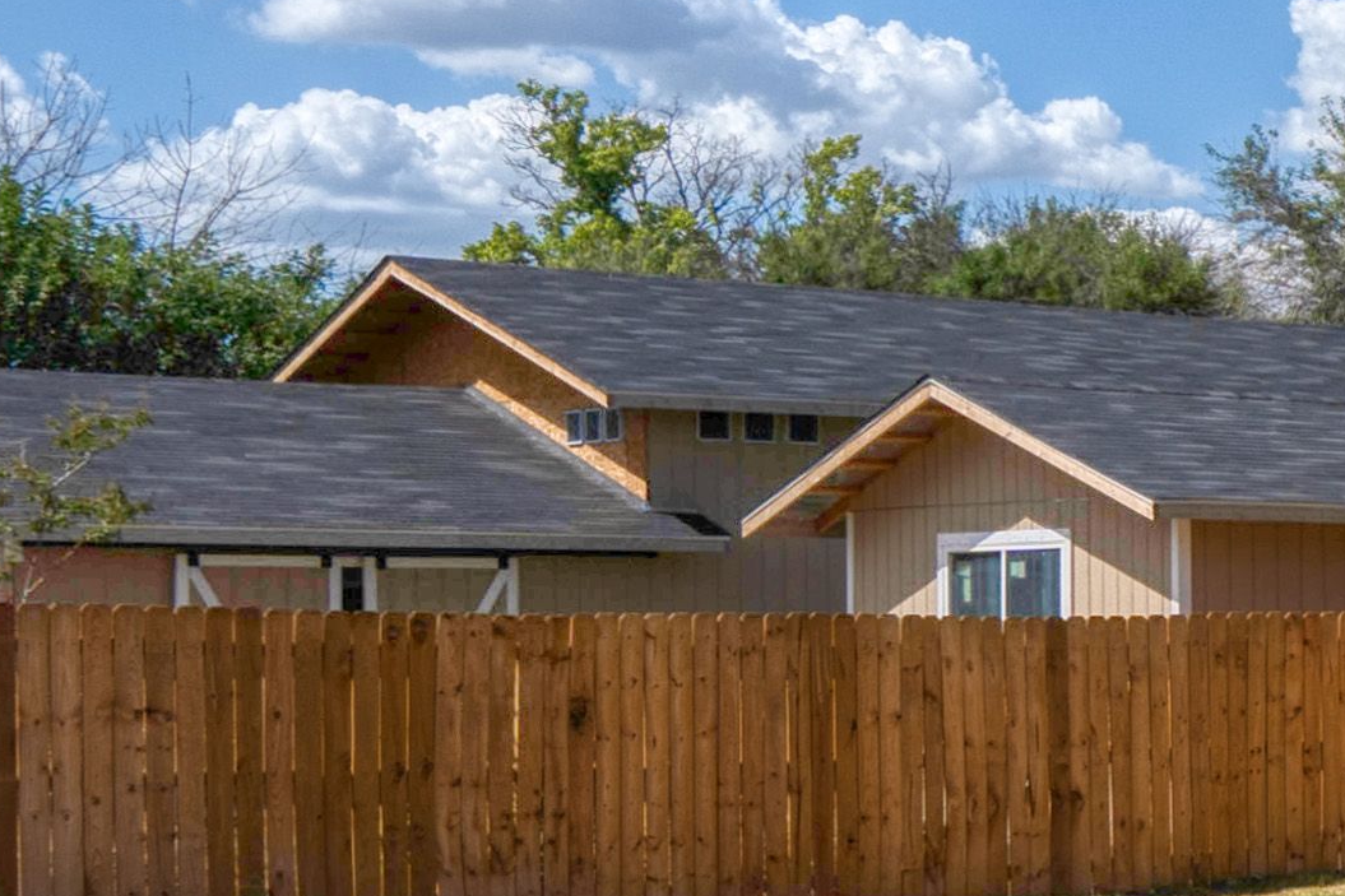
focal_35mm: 91
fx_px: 3399
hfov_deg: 17.7
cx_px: 2462
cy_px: 640
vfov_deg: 15.0
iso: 100
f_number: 8
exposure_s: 1/2500
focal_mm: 16
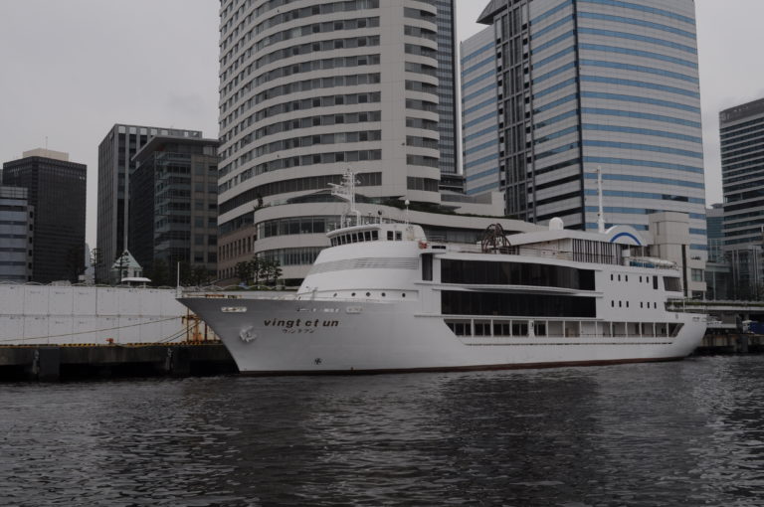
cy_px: 254
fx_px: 890
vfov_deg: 31.8
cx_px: 382
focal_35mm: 42
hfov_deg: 46.5
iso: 200
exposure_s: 1/500
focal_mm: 28
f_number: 11
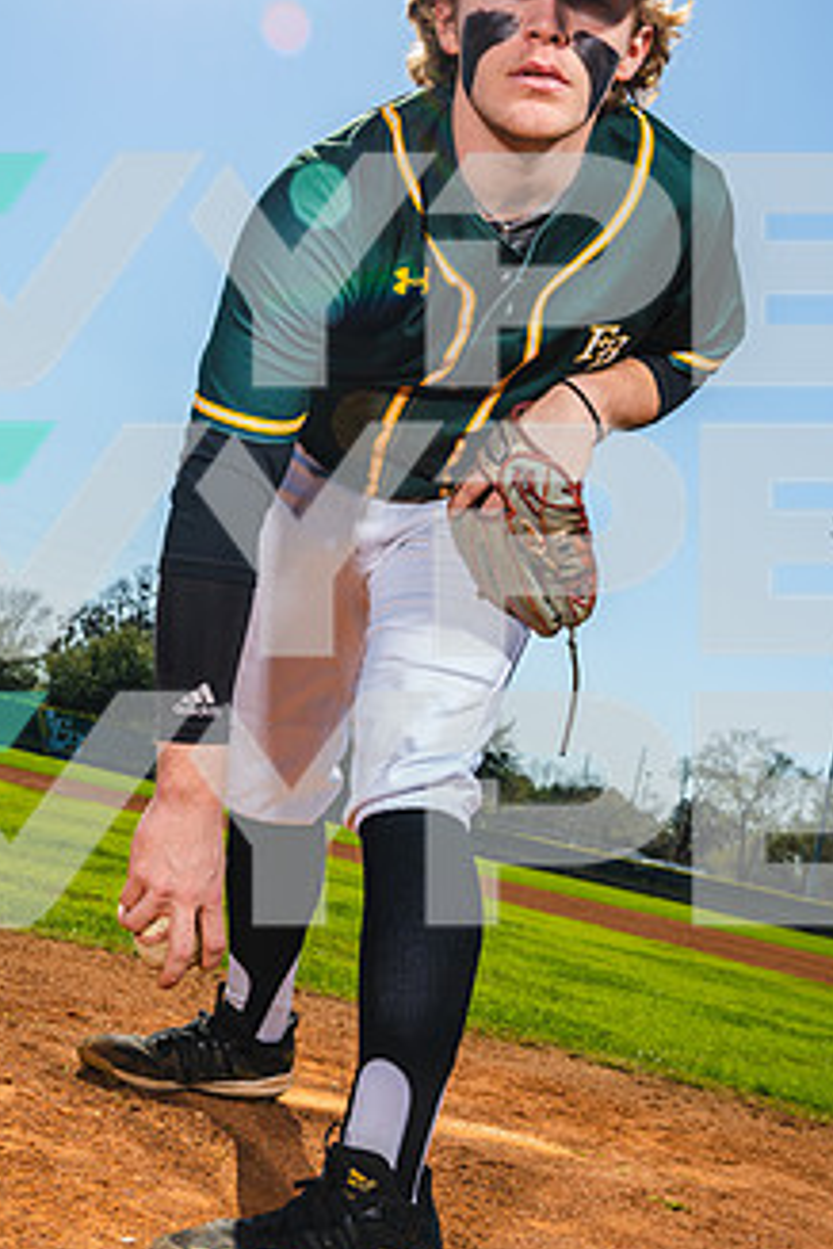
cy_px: 542
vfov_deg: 44.4
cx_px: 390
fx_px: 1527
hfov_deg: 30.5
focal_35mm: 44
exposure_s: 1/125
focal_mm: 32
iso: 100
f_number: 9
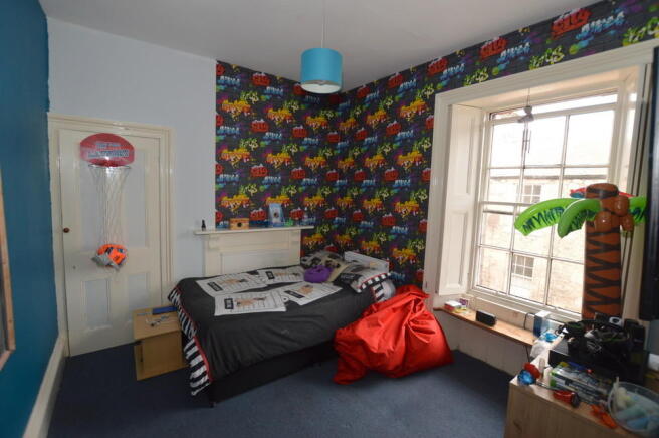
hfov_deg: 100.4
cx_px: 330
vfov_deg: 77.2
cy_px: 219
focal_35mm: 15
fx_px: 274
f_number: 5
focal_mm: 10
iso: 400
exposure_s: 1/100
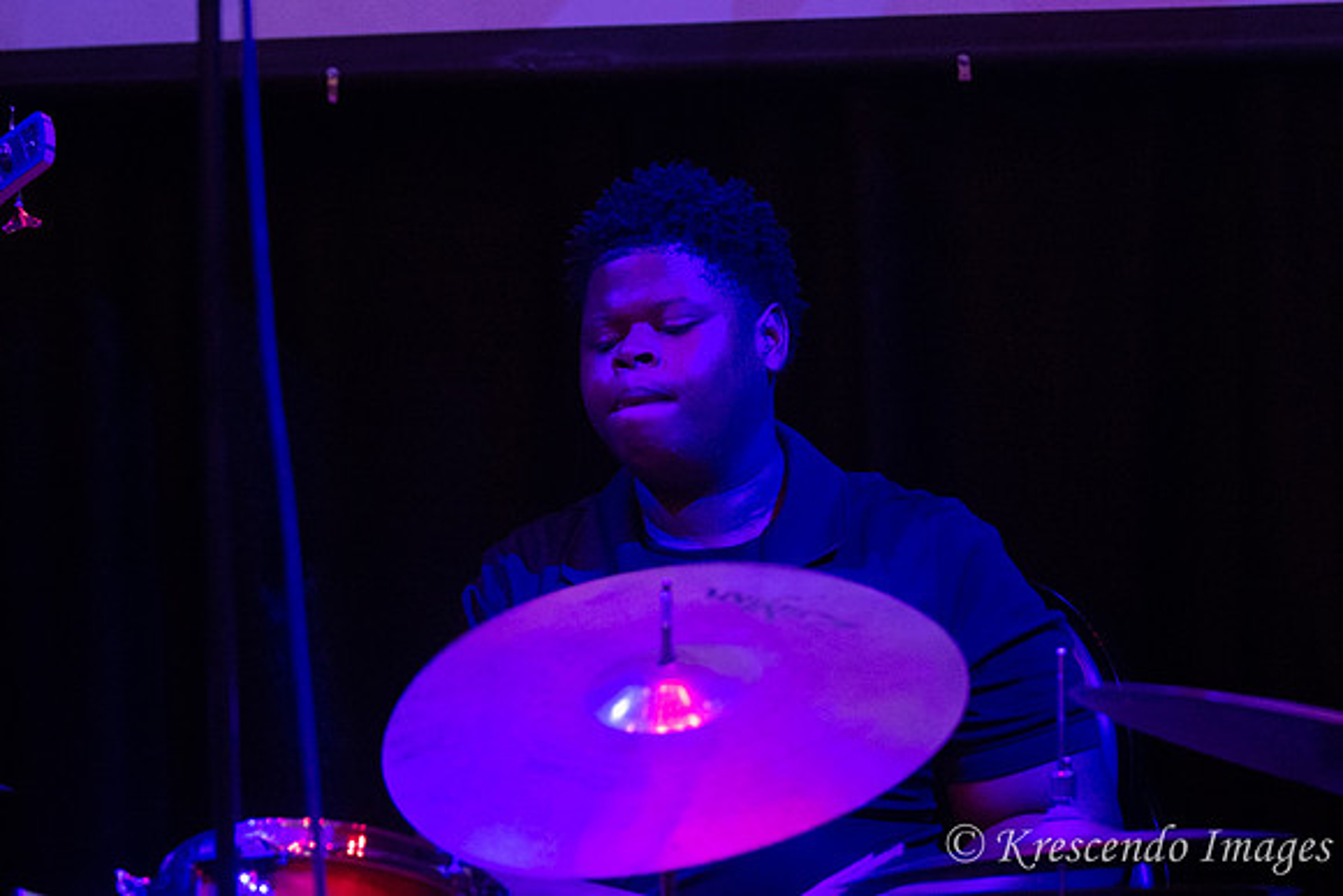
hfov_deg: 16.5
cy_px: 413
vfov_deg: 11.1
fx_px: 4630
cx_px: 772
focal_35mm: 124
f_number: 2.8
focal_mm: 70
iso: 3200
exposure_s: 1/200
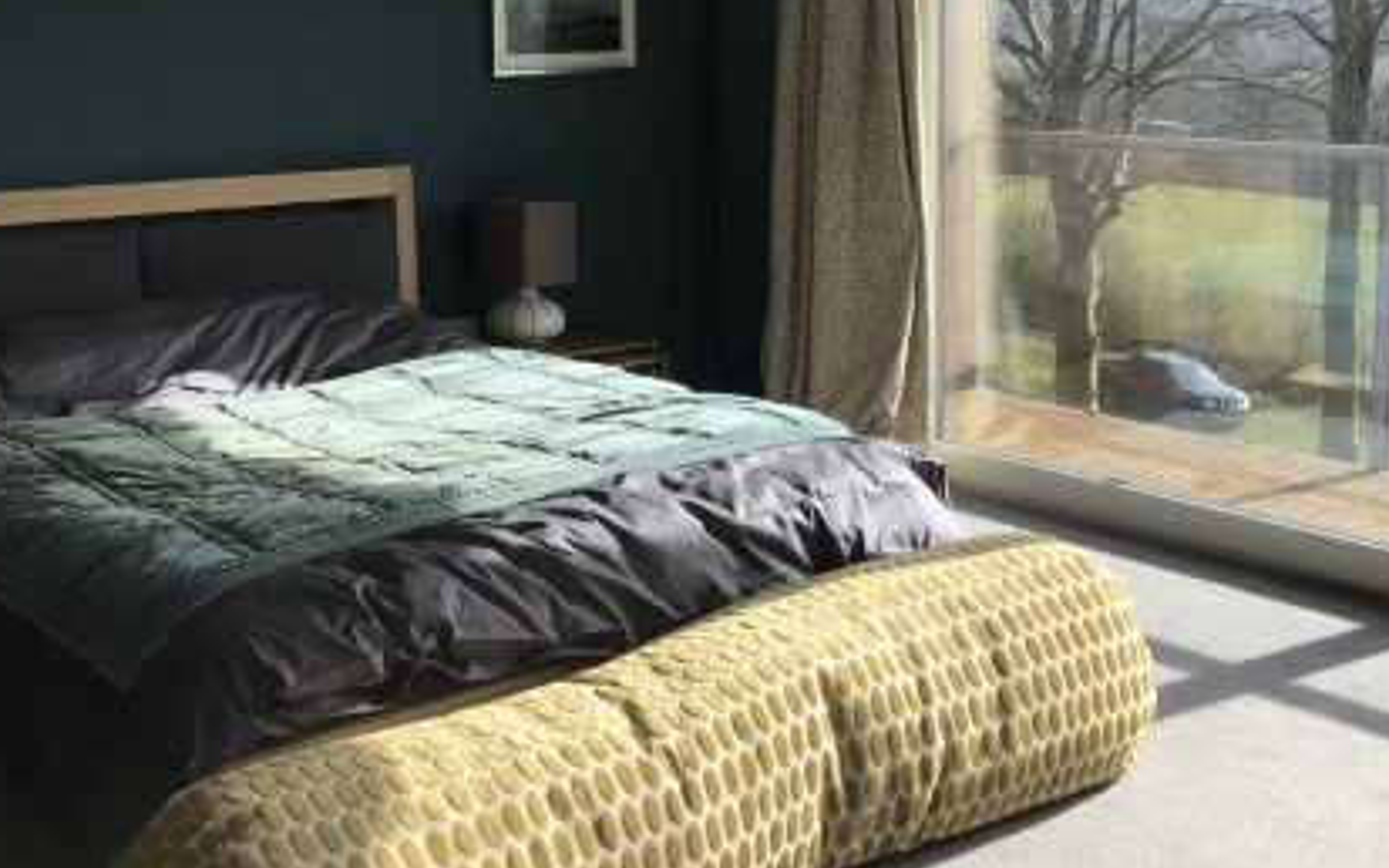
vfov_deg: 27.6
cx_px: 760
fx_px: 1741
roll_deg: +0.7
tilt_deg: -5.5
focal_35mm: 46
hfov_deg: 43.4
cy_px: 229
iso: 20
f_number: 1.8
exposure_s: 1/704
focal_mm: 3.99
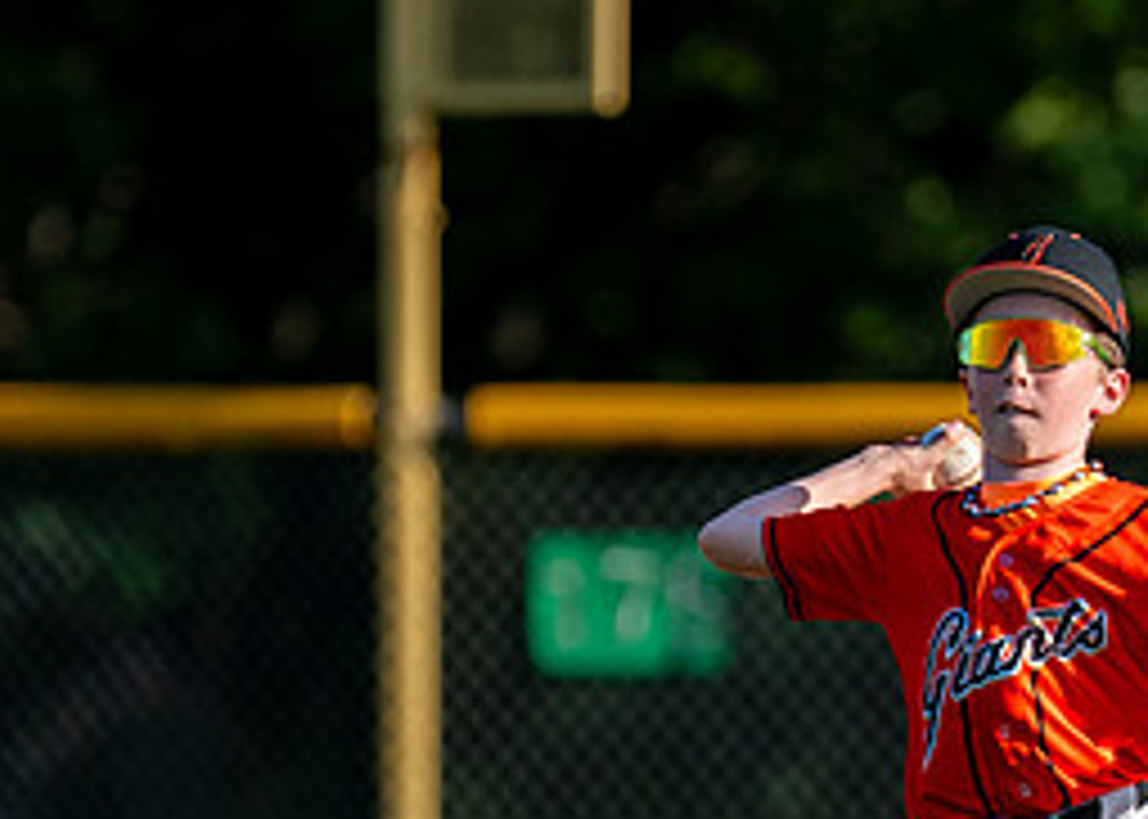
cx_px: 786
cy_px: 745
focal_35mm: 872
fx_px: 28423
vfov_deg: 1.7
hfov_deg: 2.3
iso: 160
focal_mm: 200
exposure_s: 1/3200
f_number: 2.8
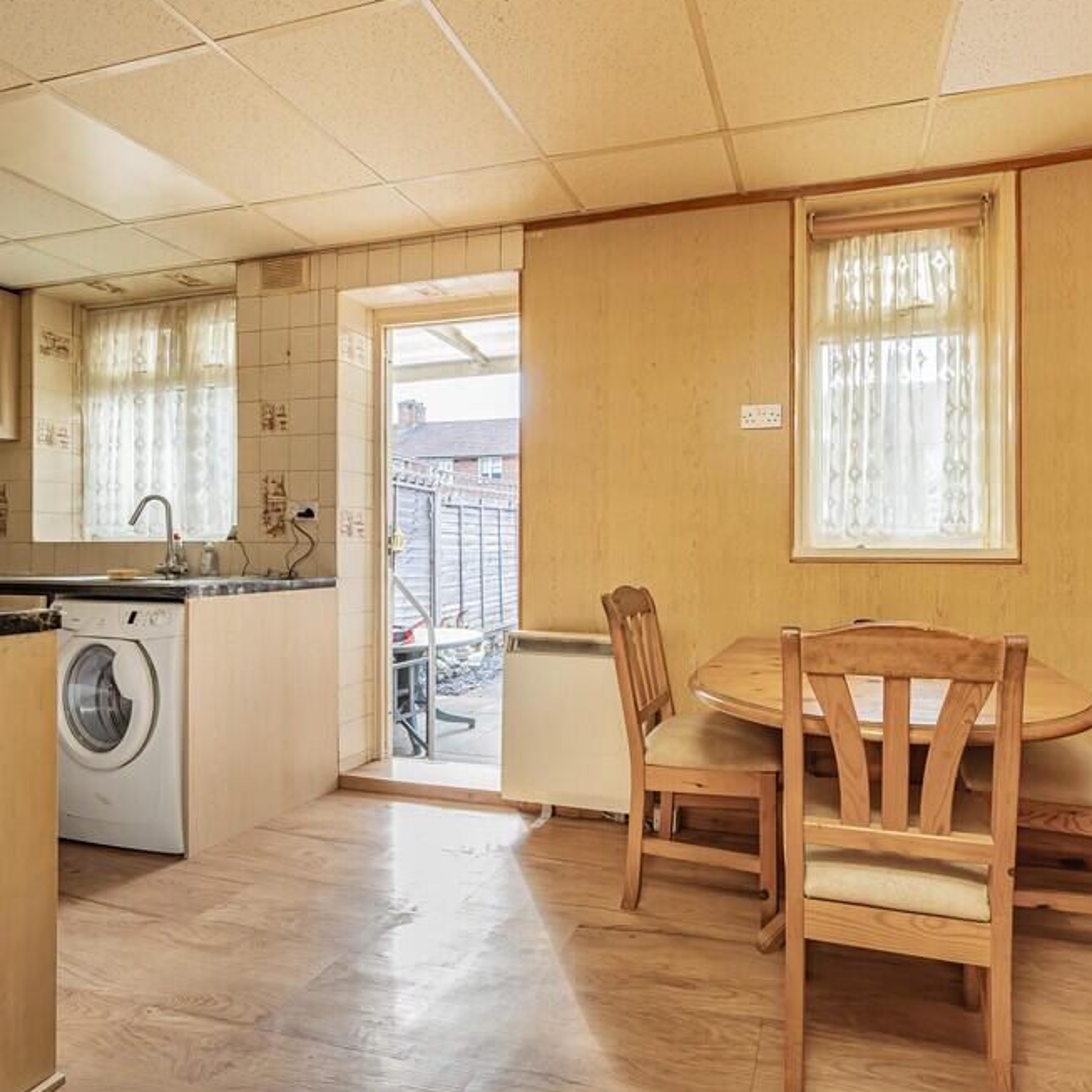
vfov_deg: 87.4
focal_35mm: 16
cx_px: 709
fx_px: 571
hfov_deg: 85.0
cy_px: 533
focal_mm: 12
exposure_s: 1/20
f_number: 9
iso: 320
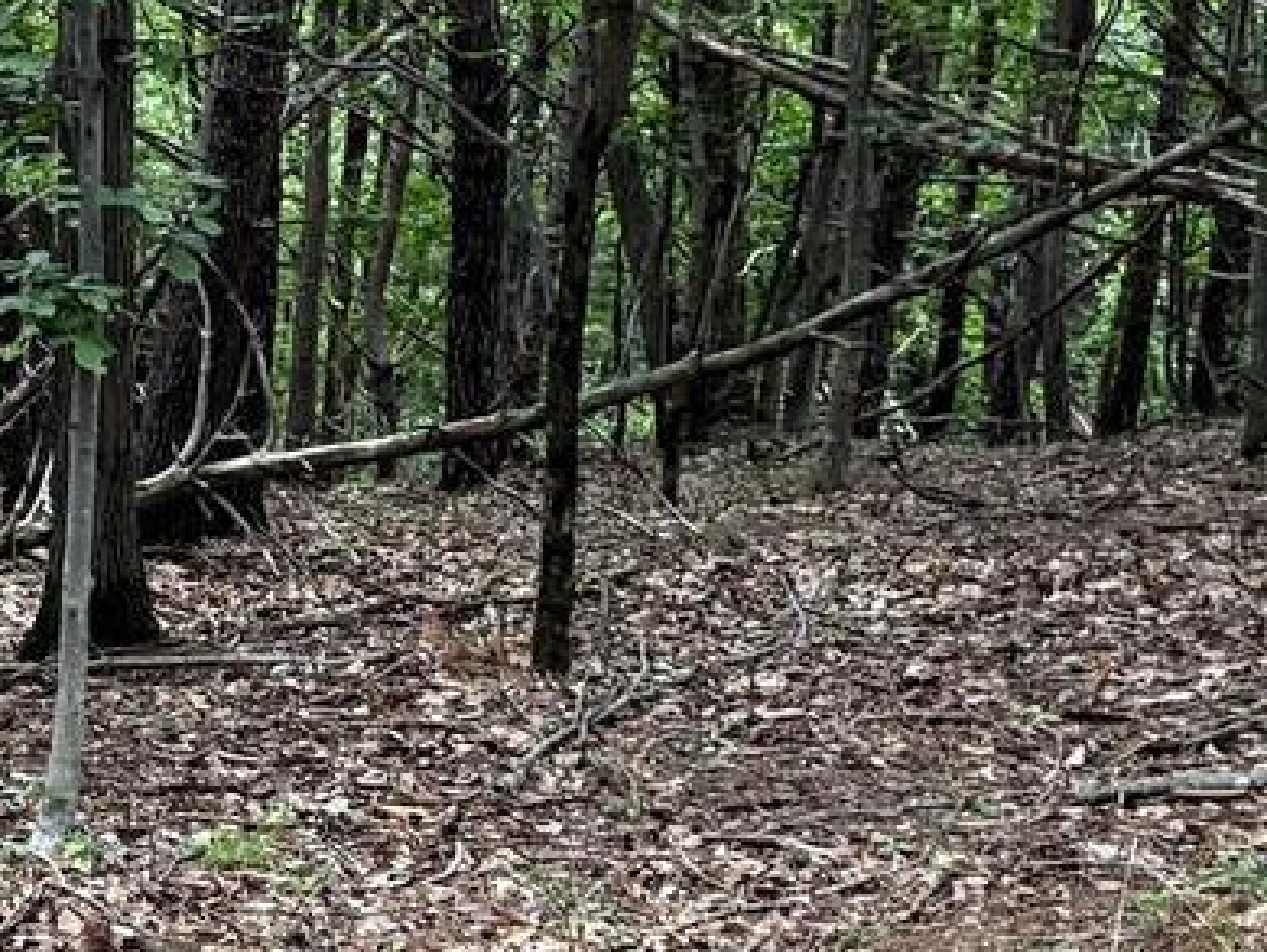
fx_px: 3516
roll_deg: -2.8
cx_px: -549
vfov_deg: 15.3
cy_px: 214
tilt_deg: -8.0
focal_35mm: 96
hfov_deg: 18.4
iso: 250
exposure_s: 1/60
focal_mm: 5.96
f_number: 1.6
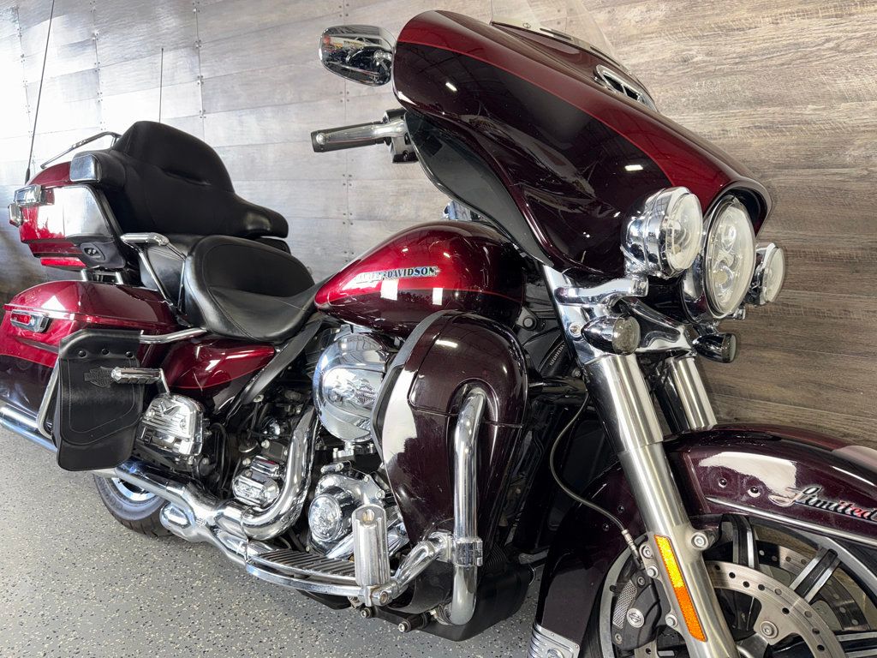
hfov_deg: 71.6
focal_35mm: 24
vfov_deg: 56.8
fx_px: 608
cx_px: 438
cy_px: 329
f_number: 1.78
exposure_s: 1/16
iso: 64
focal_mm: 6.76
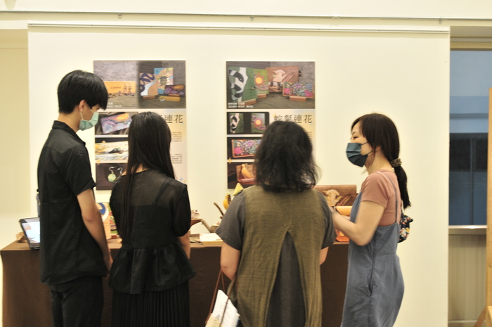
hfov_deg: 38.9
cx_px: 246
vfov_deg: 26.4
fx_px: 696
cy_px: 164
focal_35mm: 51
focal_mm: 34
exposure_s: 1/20
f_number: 2.8
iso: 320
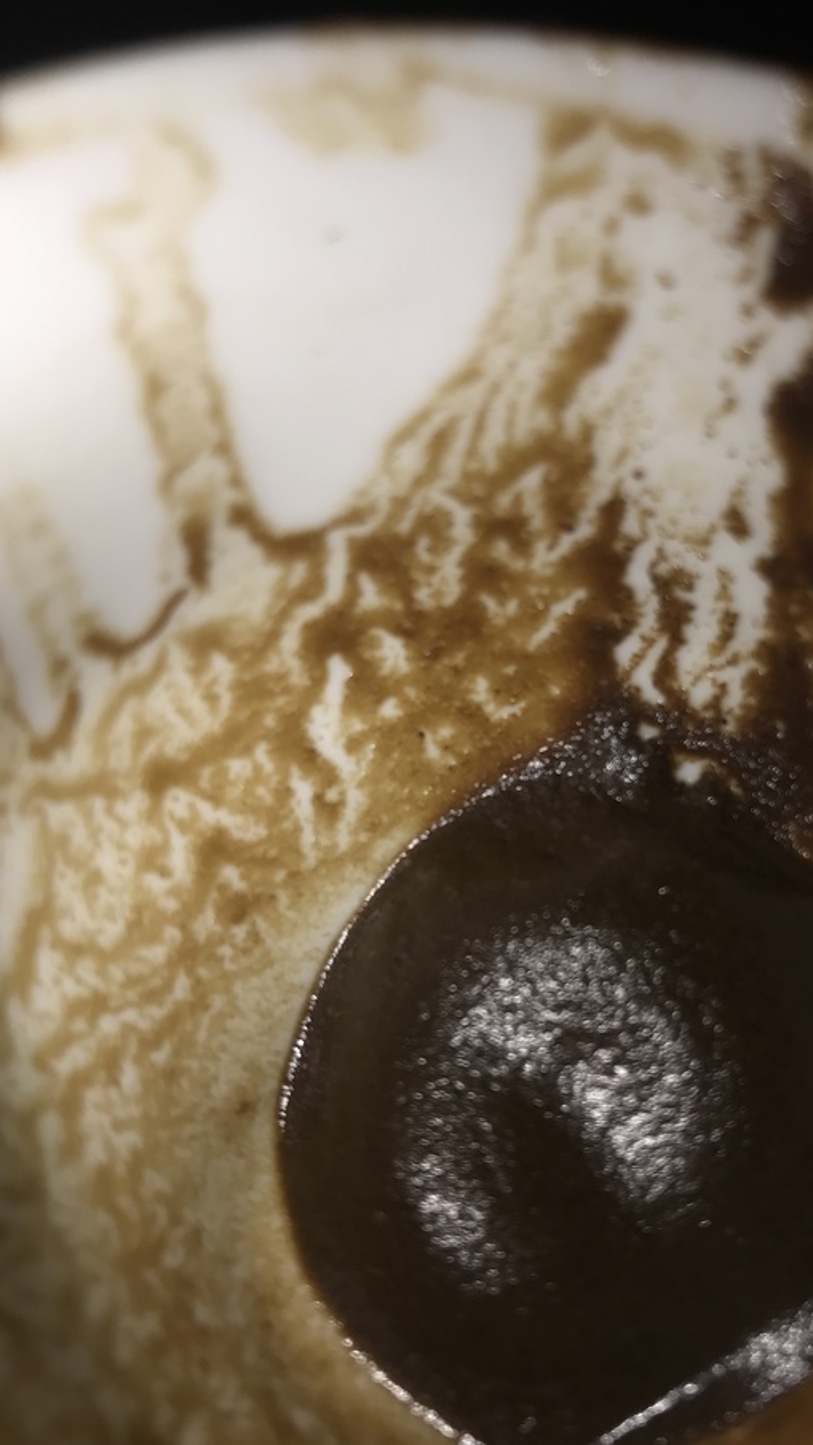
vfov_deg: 62.6
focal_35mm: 31
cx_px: 541
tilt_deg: -50.0
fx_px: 1188
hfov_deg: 37.4
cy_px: 720
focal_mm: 3.99
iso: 20
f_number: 1.8
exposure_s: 1/1650
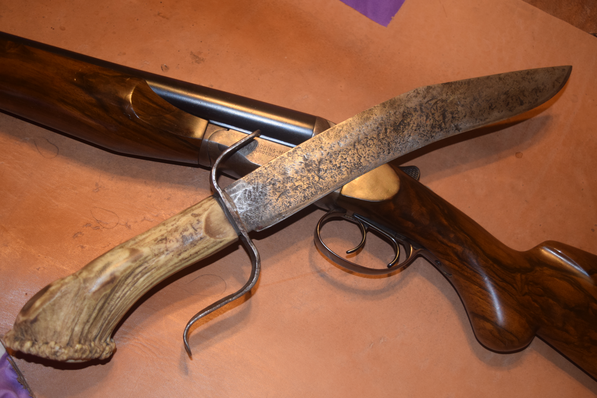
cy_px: 199
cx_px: 298
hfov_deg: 42.3
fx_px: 771
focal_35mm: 46
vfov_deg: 28.9
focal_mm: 31
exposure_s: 1/60
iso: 720
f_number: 4.2
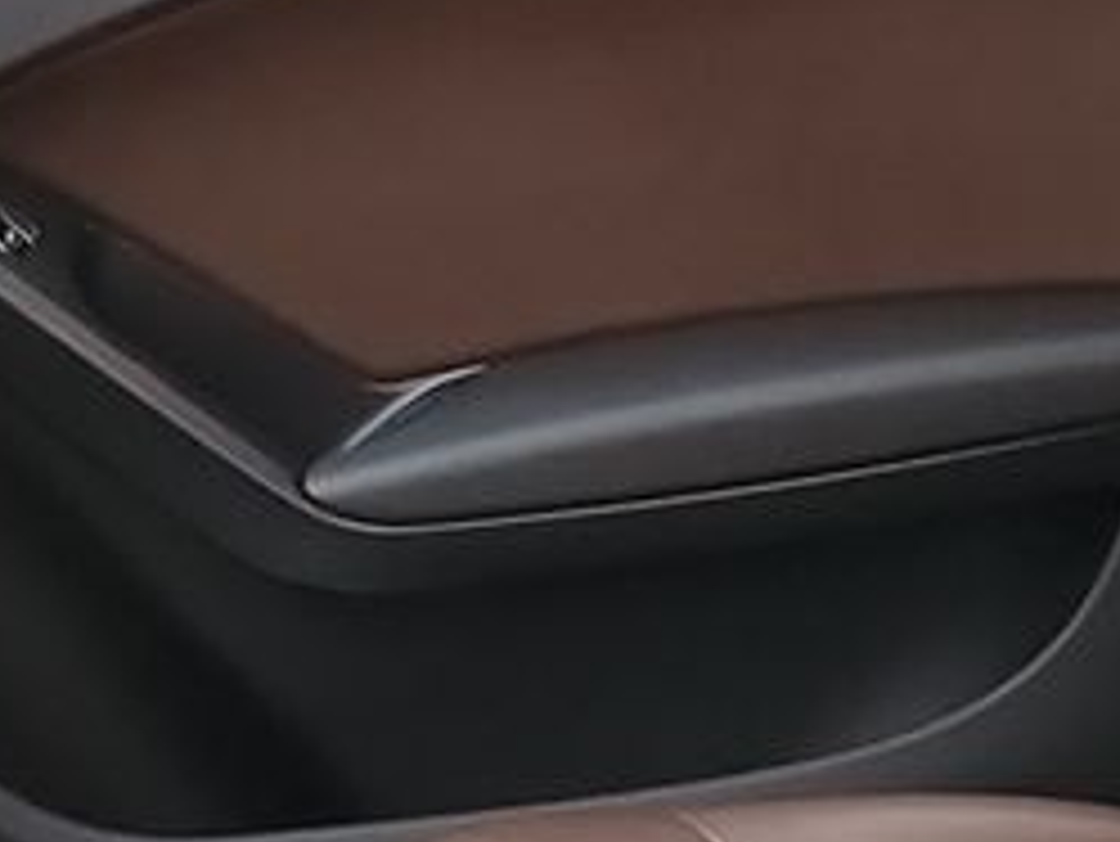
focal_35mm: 154
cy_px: 1490
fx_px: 4985
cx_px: 301
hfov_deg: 12.8
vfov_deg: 9.2
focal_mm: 6.7
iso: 782
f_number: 1.8
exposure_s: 1/24
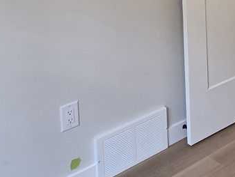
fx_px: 401
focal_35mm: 59
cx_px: 316
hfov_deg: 26.8
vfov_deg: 21.4
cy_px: -79
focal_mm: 2.2
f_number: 2.2
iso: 125
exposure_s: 1/120
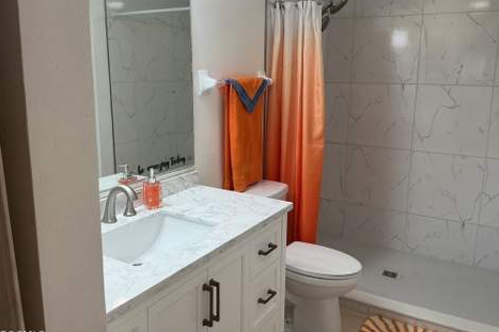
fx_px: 430
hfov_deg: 60.3
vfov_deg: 42.3
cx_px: 254
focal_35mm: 31
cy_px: 152
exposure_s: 1/120
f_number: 1.8
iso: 50
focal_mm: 3
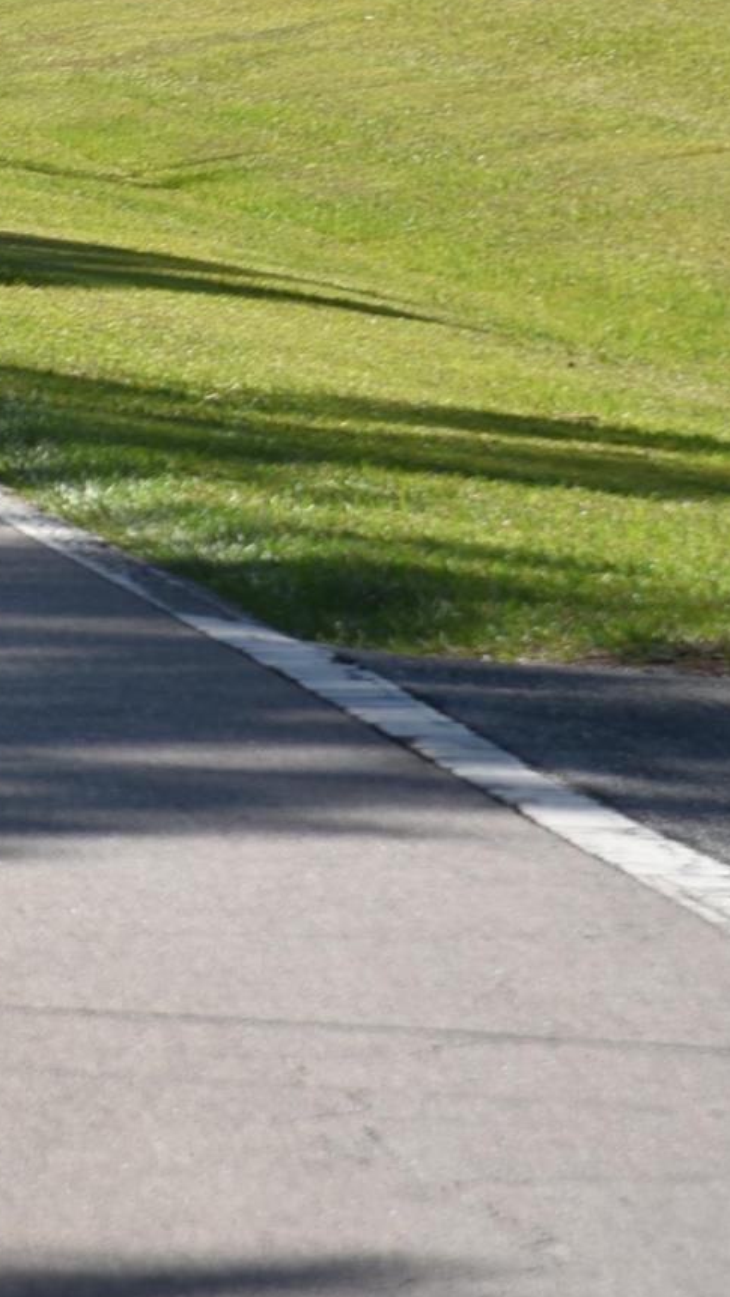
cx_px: -1323
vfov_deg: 4.8
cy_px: -212
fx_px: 15414
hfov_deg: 2.7
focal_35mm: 448
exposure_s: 1/200
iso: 100
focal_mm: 120
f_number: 8
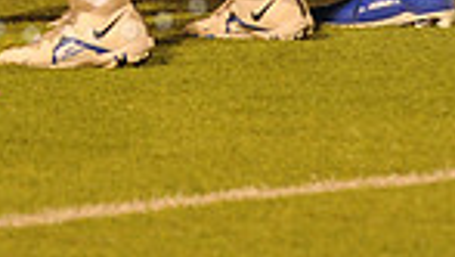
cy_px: -254
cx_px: 68
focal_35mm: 824
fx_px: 9950
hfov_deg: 2.6
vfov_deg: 1.5
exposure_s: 1/160
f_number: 6.3
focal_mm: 200
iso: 3200
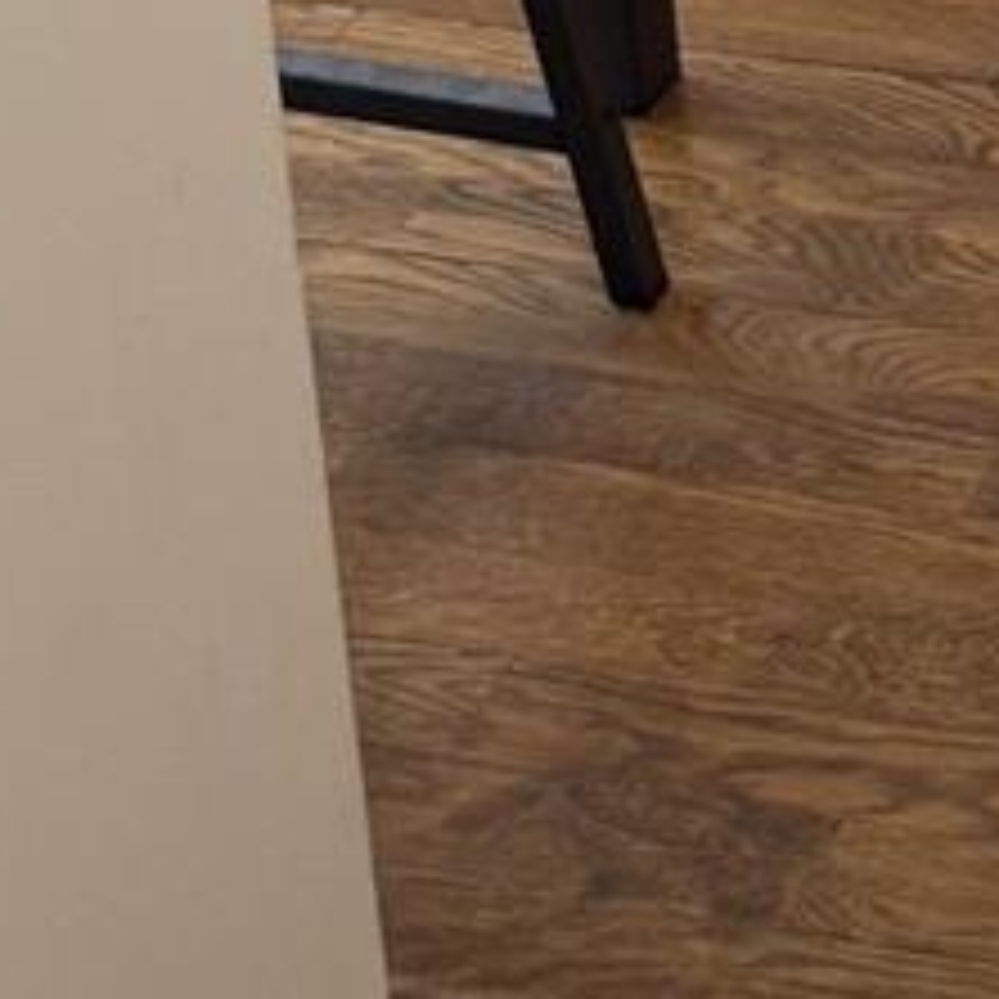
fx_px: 4800
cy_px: -1593
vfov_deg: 10.0
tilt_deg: -14.1
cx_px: 2169
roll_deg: -0.1
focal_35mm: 147
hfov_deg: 10.6
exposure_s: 1/60
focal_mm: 6.76
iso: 100
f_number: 1.78
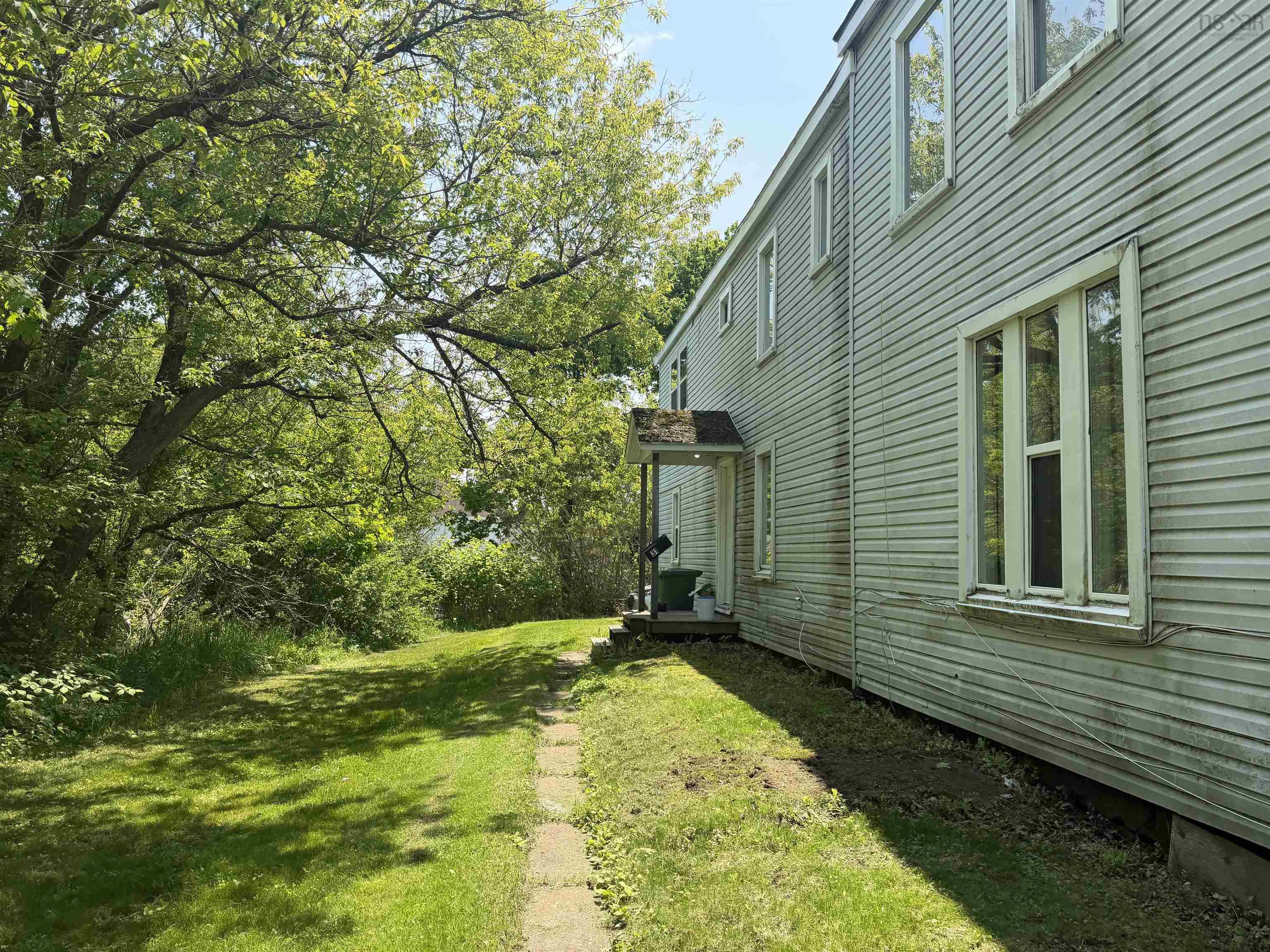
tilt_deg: +8.9
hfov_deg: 71.6
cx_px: 635
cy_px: 476
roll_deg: +2.3
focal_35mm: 24
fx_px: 881
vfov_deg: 56.8
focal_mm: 6.76
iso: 100
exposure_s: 1/2299
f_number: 1.78
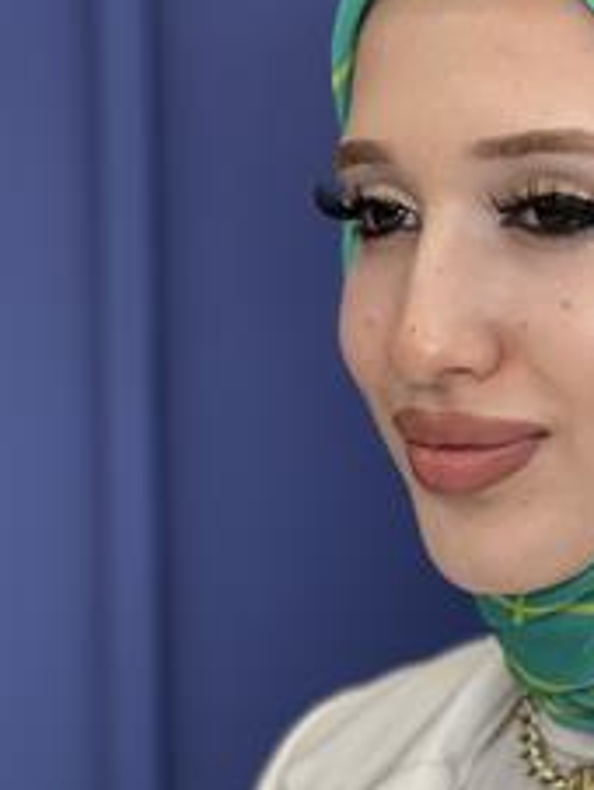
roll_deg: +0.2
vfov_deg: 11.2
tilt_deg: -3.9
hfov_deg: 8.3
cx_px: 678
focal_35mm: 177
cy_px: 486
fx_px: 4042
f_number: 2.8
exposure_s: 1/100
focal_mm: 9
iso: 100
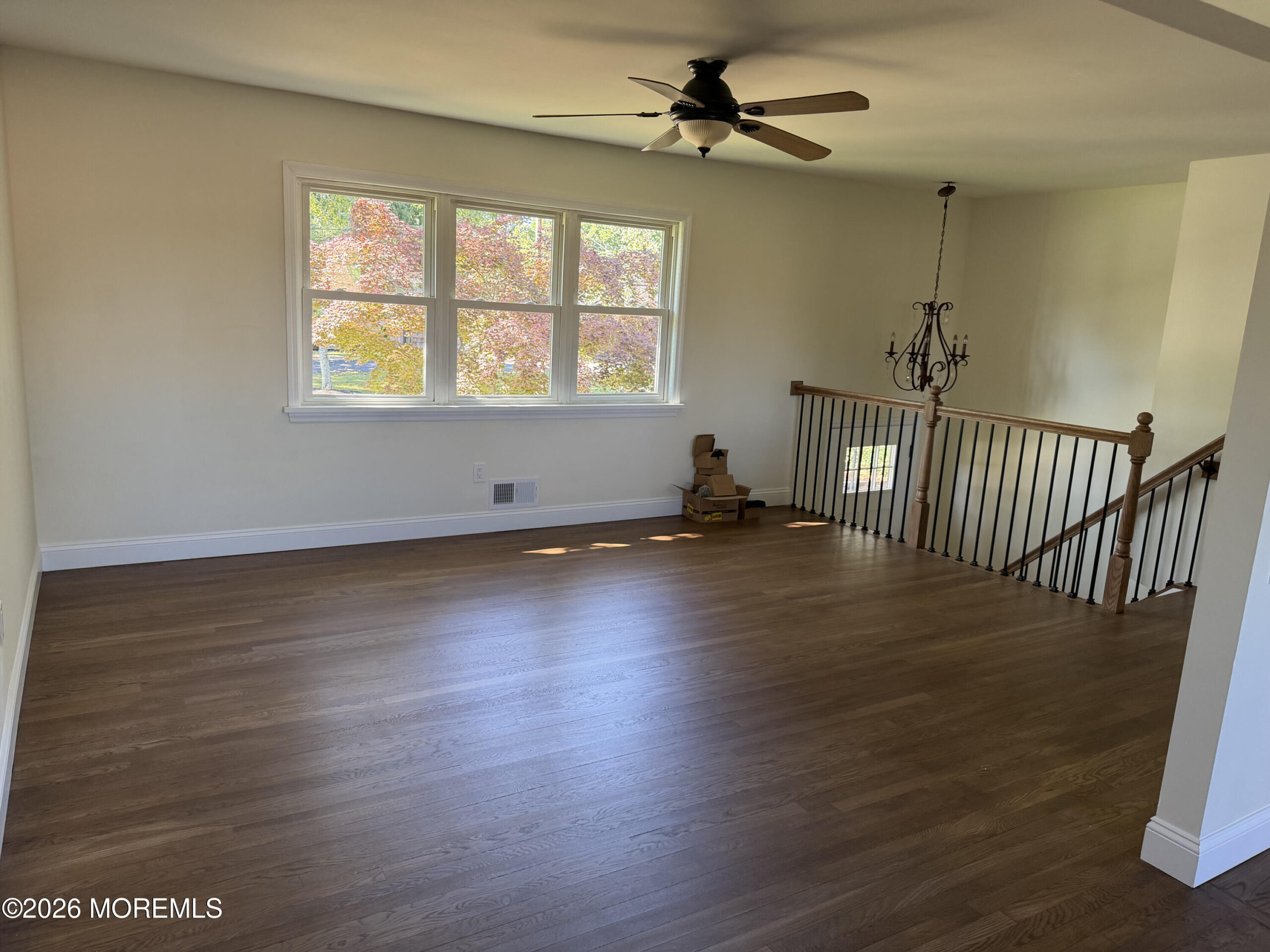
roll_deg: -2.6
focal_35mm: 24
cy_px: 476
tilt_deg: -11.6
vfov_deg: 56.8
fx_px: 881
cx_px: 635
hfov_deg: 71.6
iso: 200
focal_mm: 6.76
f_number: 1.78
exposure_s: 1/105
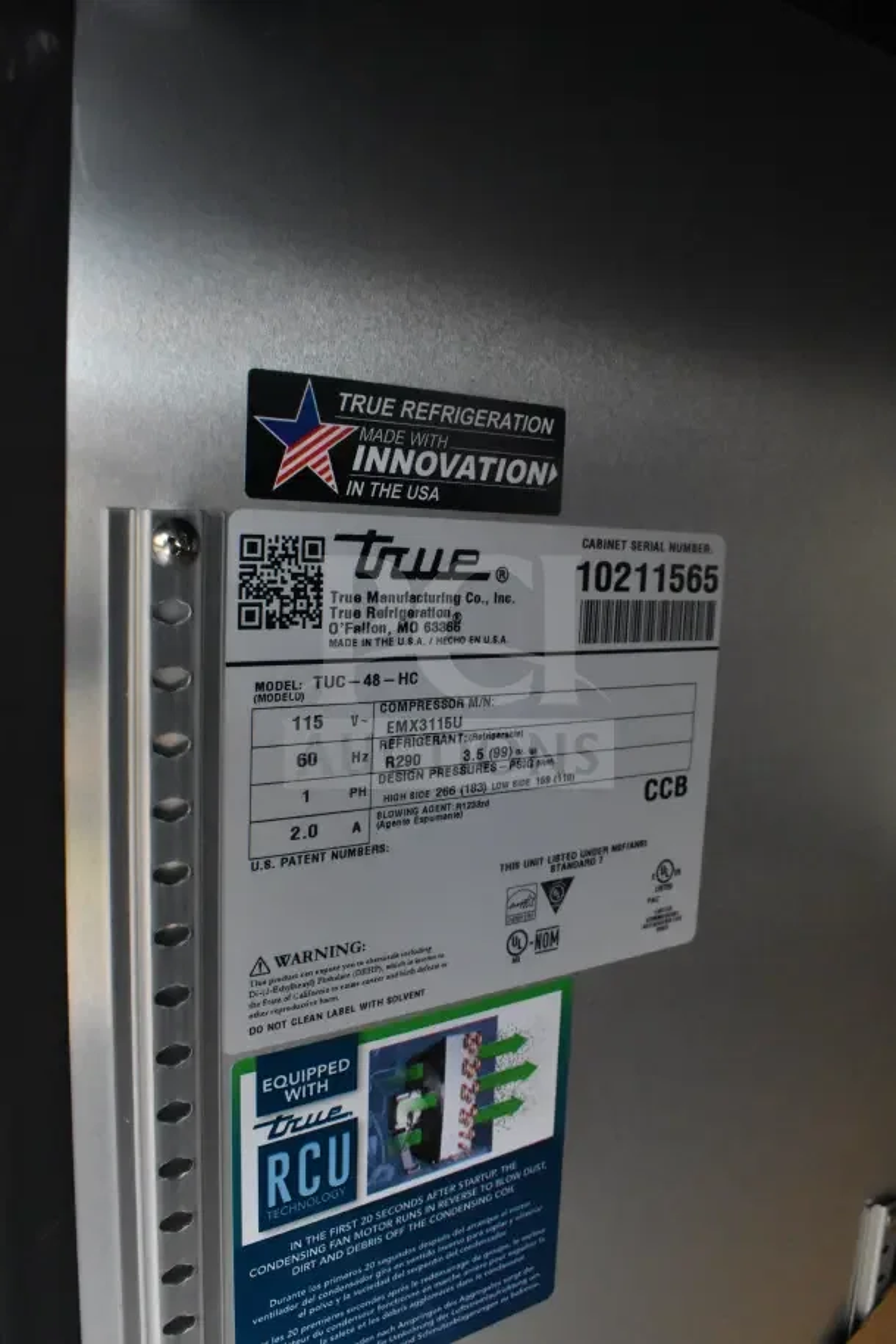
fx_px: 1120
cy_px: 672
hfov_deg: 43.6
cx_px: 448
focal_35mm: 30
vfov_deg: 61.9
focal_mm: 20
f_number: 10
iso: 6400
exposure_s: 1/400
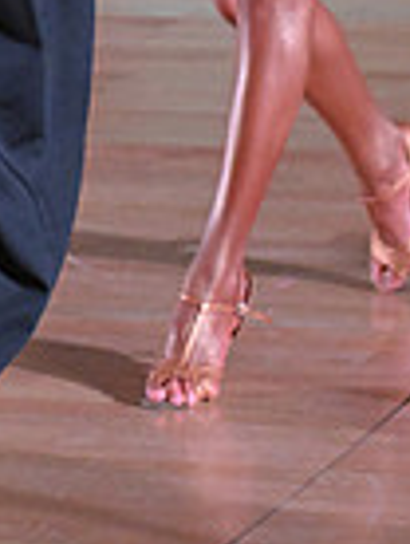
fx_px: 5211
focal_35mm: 331
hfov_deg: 4.5
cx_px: -69
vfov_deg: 5.9
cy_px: -296
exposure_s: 1/400
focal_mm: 82
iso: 5000
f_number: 5.6
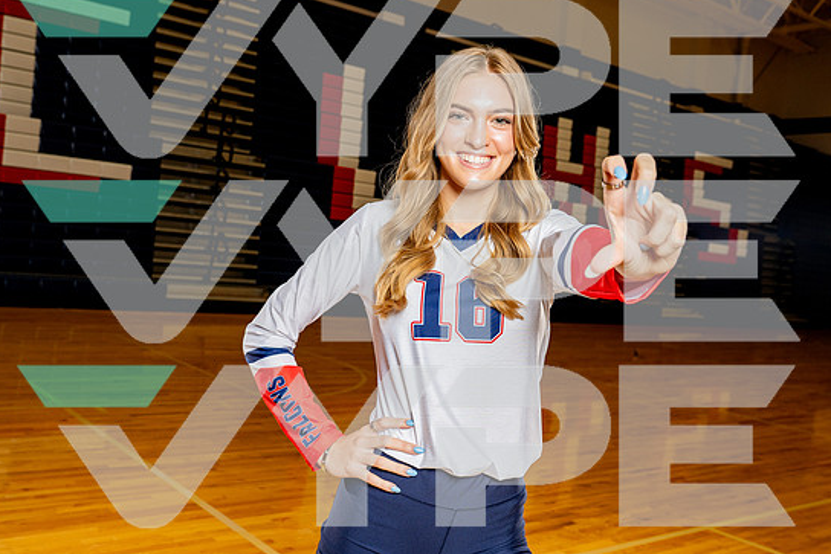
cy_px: 253
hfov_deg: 51.9
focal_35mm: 37
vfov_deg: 35.9
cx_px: 393
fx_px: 854
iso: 400
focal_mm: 33
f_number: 5.6
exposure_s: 1/250
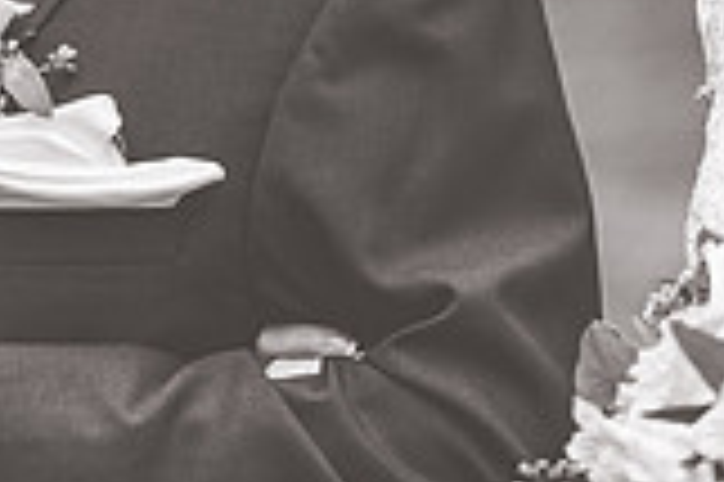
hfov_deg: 6.7
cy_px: -232
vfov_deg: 4.4
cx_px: 976
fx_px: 6168
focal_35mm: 307
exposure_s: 1/2500
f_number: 3.2
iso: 500
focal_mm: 85
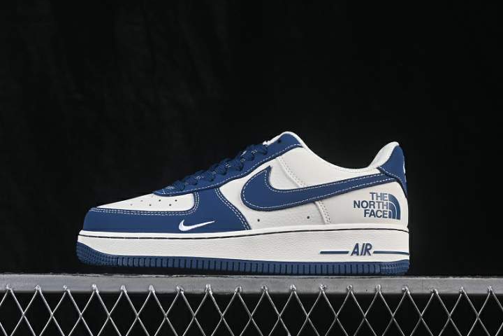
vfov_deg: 17.9
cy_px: 169
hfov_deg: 26.7
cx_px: 249
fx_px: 1062
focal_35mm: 76
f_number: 8
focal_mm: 50
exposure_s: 1/80
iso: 160
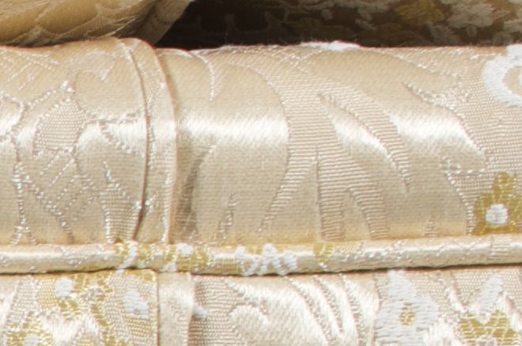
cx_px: -1316
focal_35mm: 392
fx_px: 5668
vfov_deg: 3.4
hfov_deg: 4.9
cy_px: 1050
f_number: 6.3
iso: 100
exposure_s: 1/125
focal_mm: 35
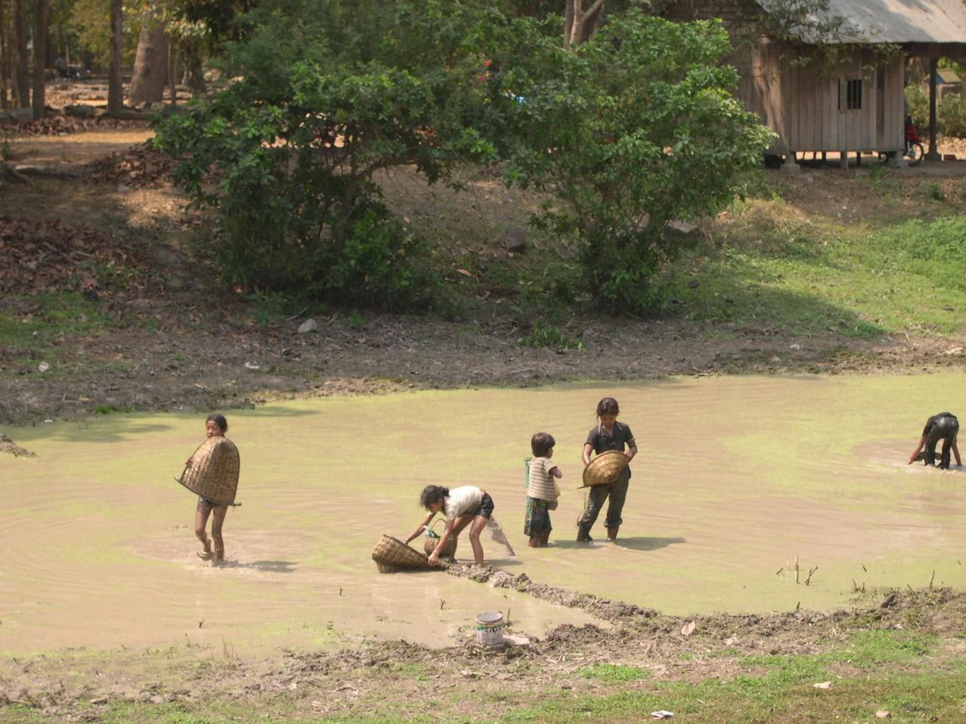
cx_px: 483
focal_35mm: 114
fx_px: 3181
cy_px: 362
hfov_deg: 17.3
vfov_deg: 13.0
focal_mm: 24
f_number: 4.9
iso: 100
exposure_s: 1/234
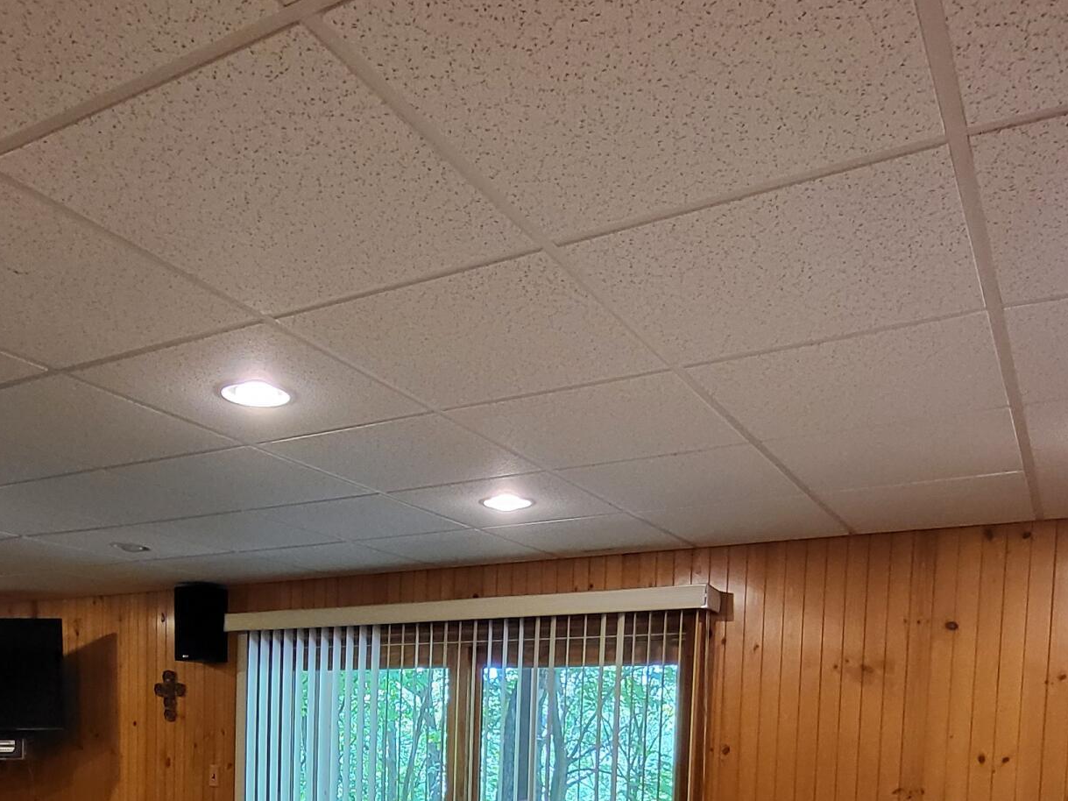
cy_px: 813
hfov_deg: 56.6
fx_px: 987
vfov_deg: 38.8
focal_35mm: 32
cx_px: 451
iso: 400
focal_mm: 1.74
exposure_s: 1/60
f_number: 2.2
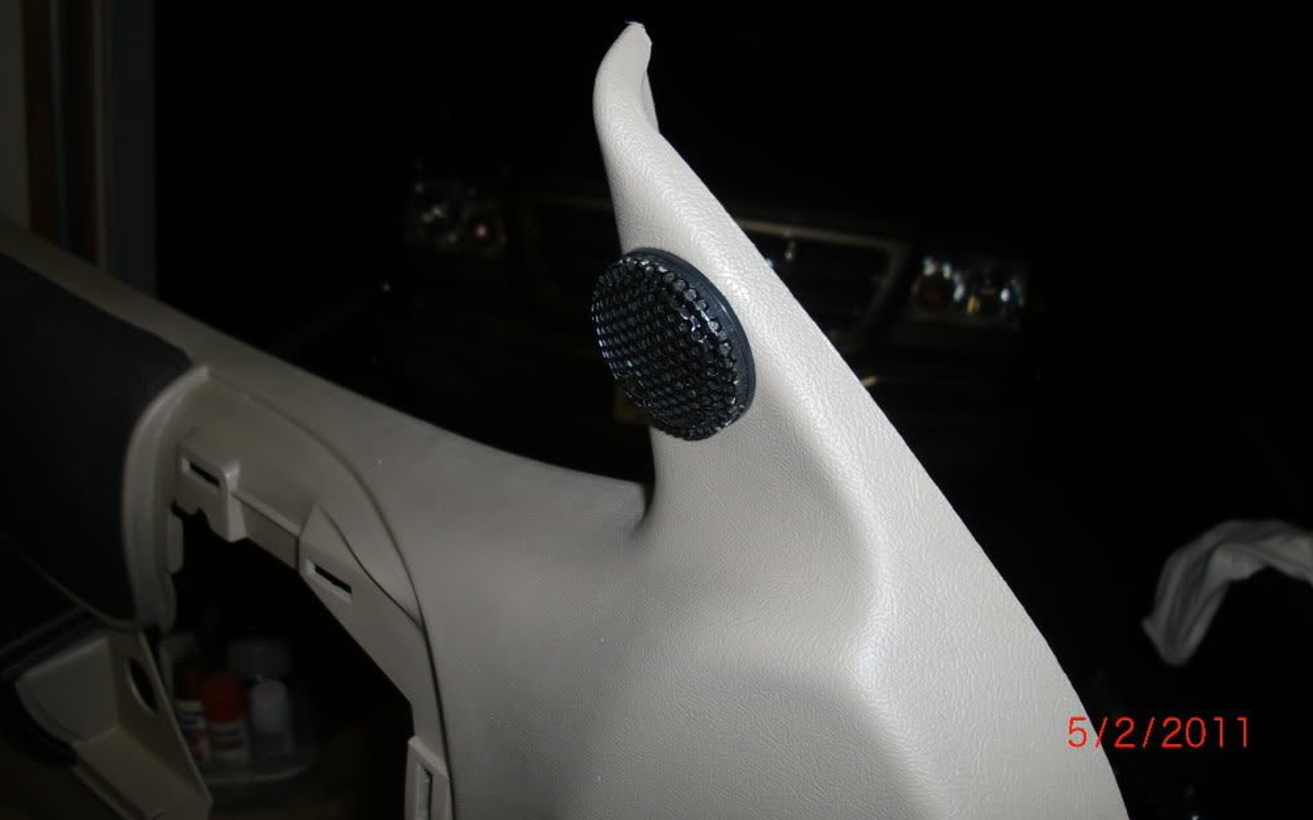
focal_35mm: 39
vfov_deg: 32.7
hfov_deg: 50.4
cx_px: 666
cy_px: 333
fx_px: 1395
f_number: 2.8
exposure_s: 1/60
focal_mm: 6.3
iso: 64
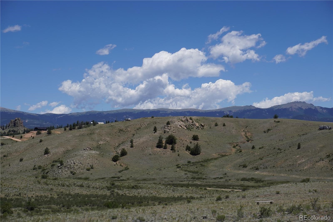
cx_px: 166
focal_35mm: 63
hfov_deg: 31.9
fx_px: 583
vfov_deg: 21.6
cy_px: 111
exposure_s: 1/500
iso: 100
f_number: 8
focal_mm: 42
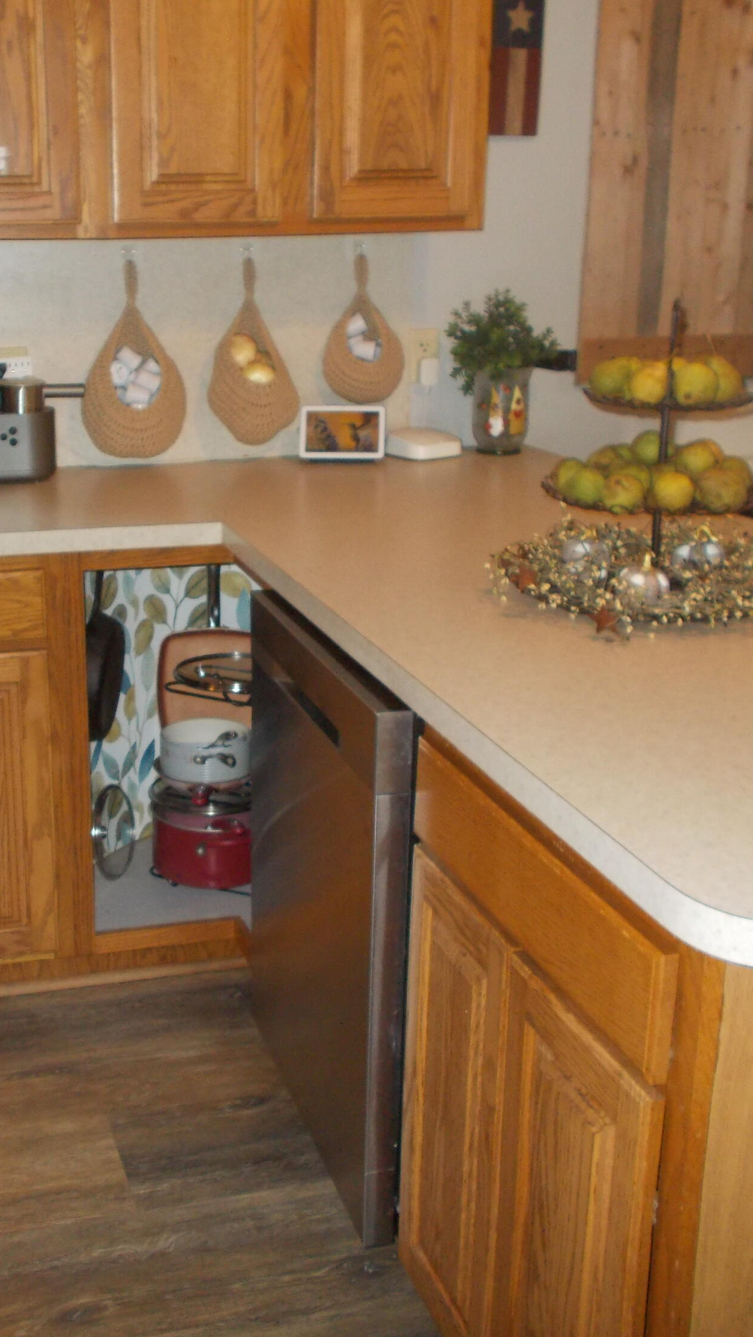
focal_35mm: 44
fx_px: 1561
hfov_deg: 26.7
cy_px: 664
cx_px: 183
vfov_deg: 46.4
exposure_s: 1/25
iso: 250
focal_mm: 5.3
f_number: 3.4
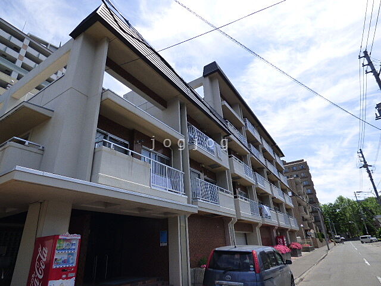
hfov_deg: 81.7
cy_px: 143
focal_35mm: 20
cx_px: 190
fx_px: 220
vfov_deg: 66.0
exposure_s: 1/1600
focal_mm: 3.58
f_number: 2.8
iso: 160
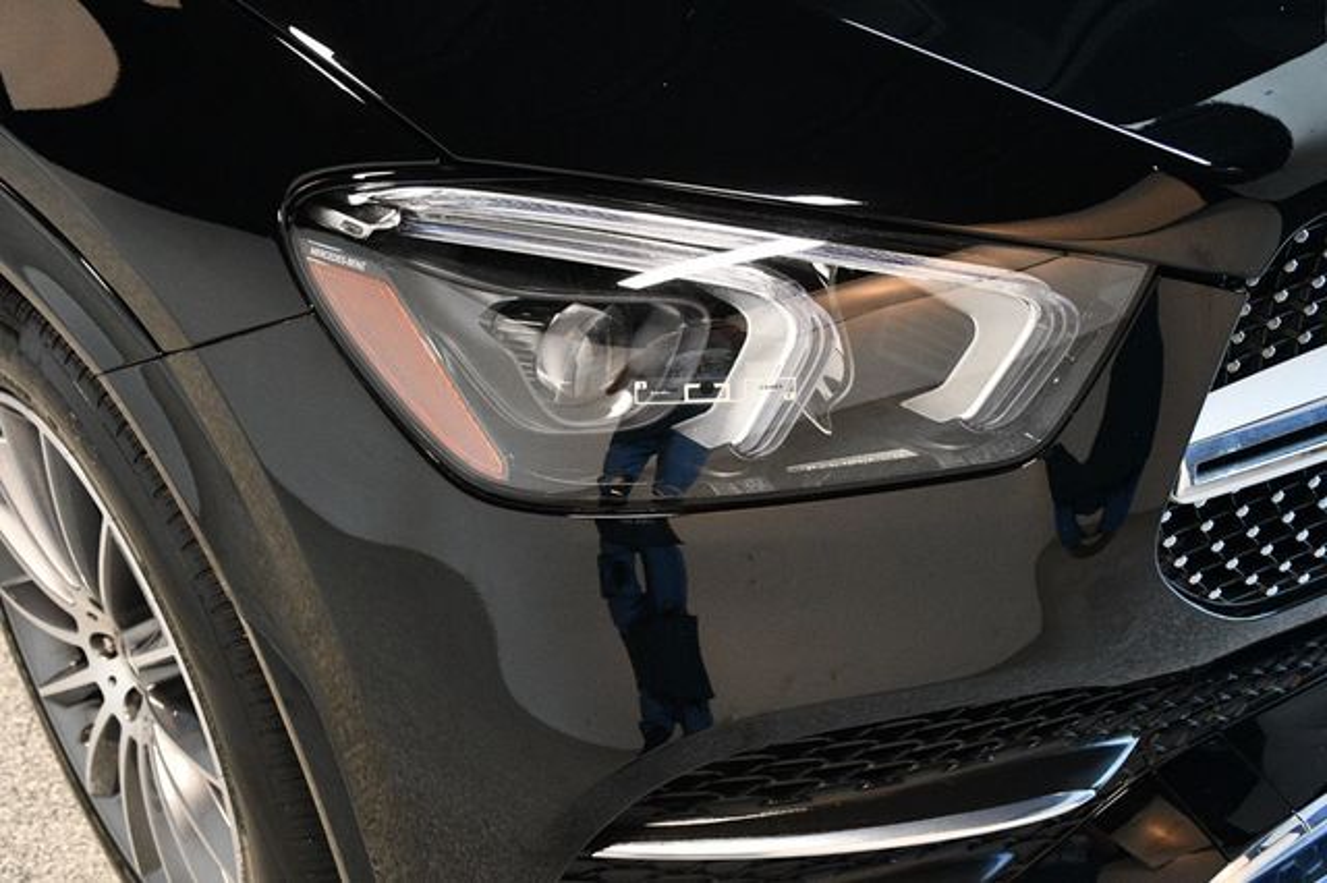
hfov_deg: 48.5
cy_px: 442
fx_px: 1474
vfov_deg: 33.4
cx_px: 664
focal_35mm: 40
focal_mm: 27
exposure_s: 1/100
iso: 3200
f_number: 4
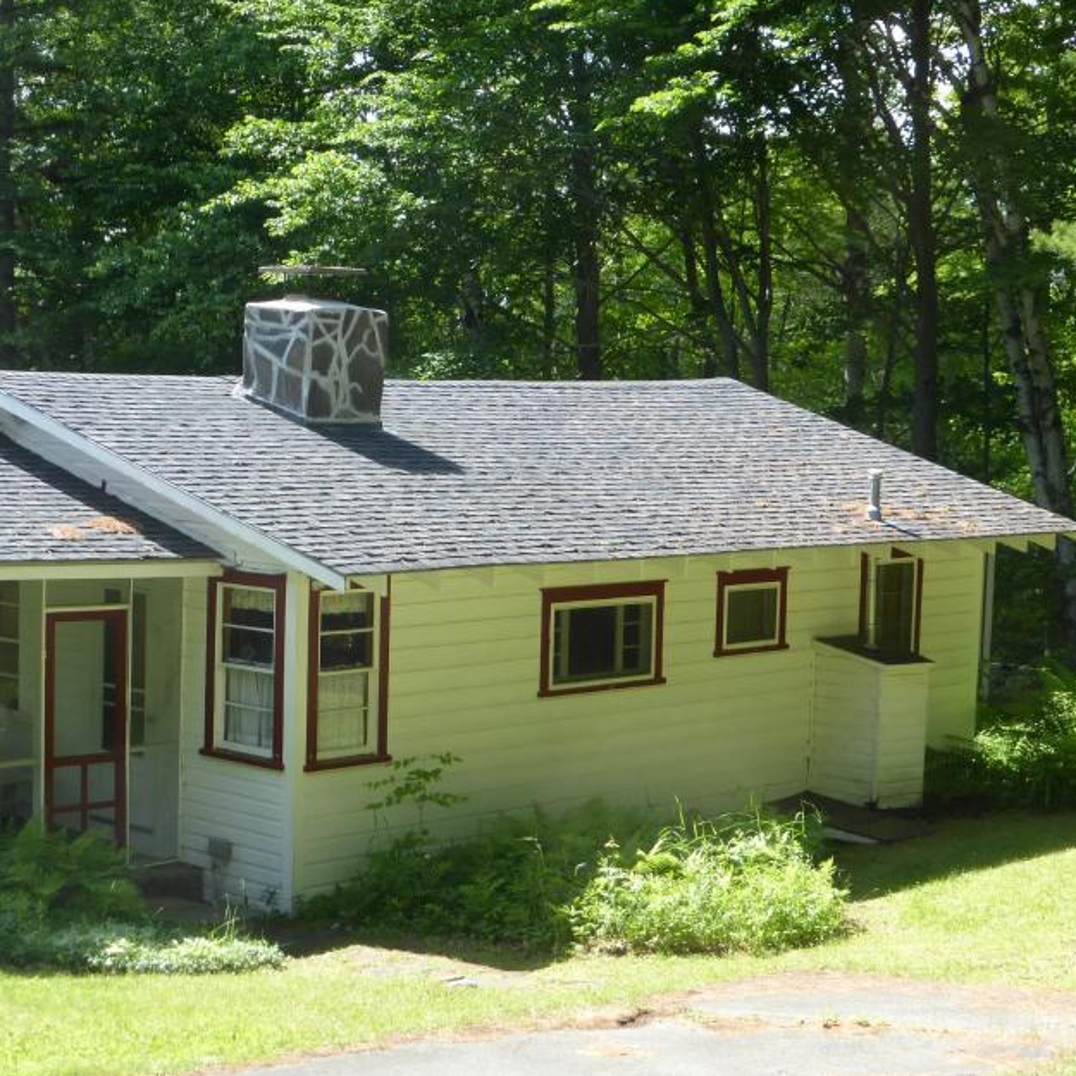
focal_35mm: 71
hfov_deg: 24.0
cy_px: 561
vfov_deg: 24.3
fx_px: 2497
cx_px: 234
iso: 100
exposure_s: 1/160
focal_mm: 8.5
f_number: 4.2
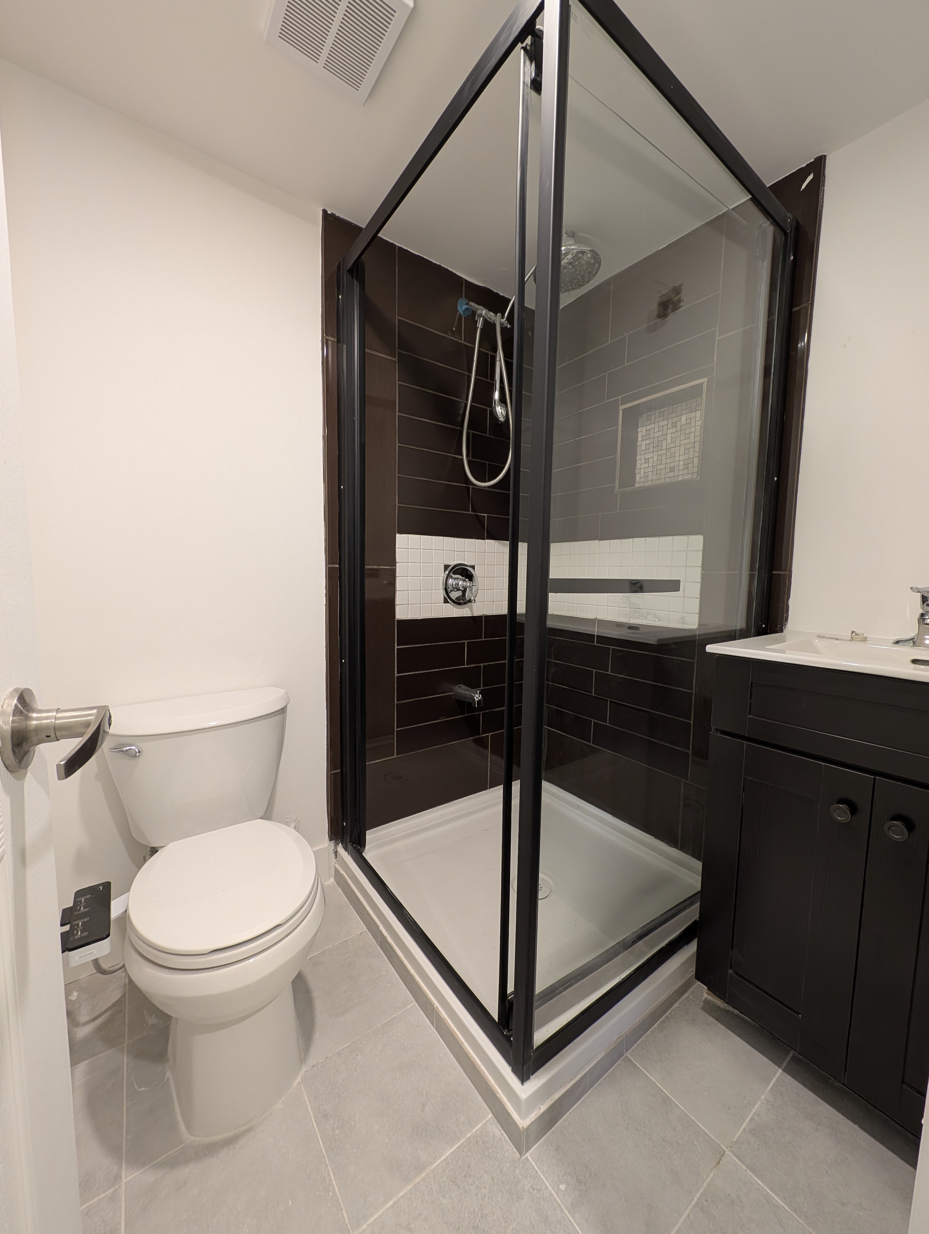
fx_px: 428
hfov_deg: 94.6
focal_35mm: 12
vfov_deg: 110.5
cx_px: 464
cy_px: 617
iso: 142
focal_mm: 2.23
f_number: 1.95
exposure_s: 1/24
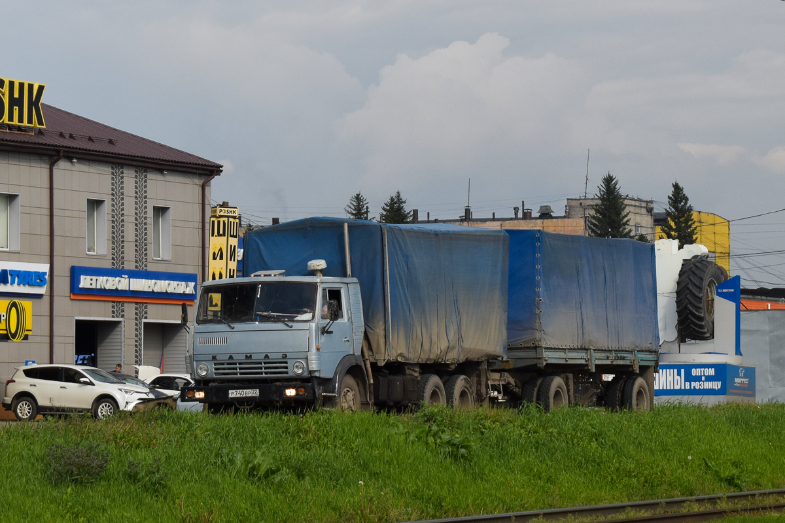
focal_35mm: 82
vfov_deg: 16.6
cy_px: 262
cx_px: 392
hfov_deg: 24.6
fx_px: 1799
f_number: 6.3
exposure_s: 1/1000
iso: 200
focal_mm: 55
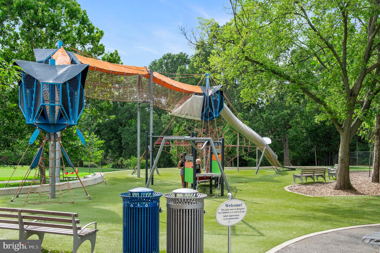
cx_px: 190
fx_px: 411
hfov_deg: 49.6
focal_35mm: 39
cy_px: 126
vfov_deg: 34.2
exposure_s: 1/1250
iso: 320
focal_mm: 26
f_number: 4.5
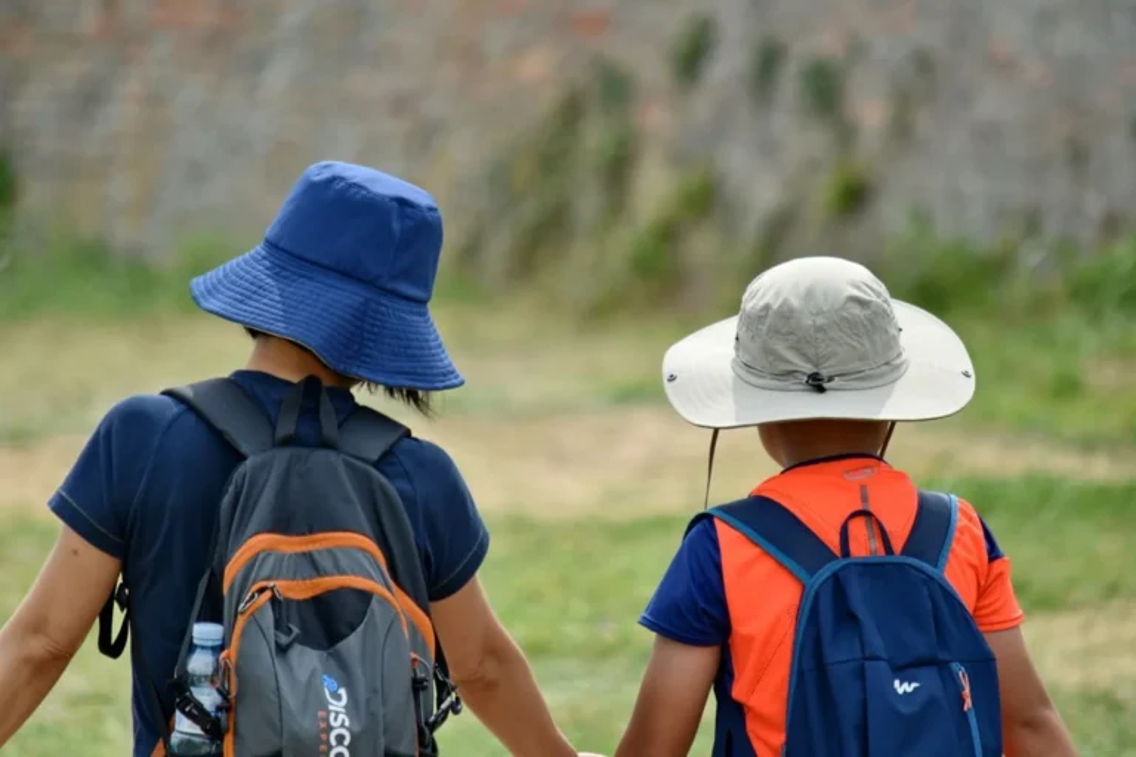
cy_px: 378
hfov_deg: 4.9
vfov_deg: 3.3
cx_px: 568
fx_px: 13252
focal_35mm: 420
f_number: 6.3
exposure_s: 1/640
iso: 200
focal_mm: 280
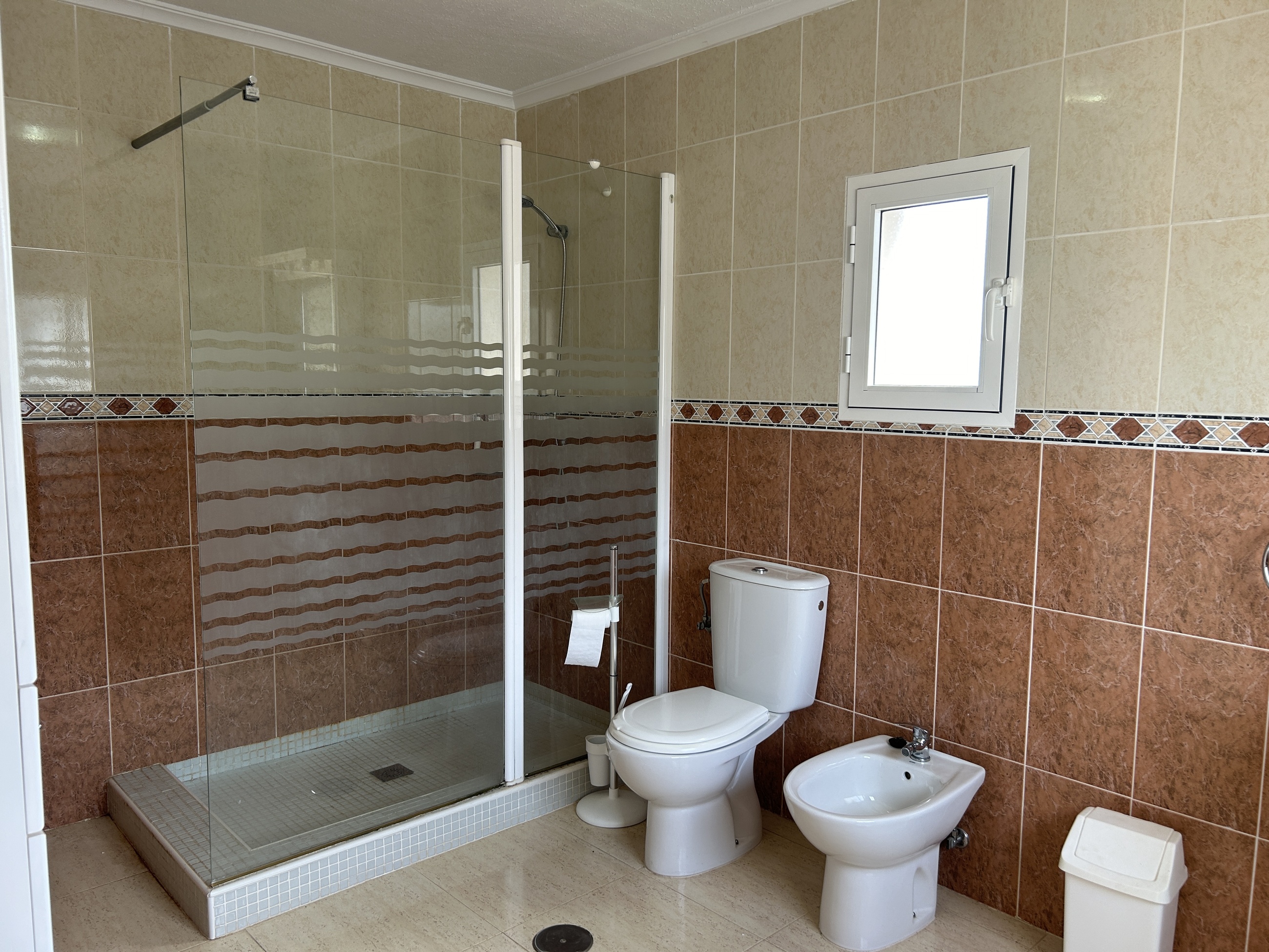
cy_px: 476
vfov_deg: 53.1
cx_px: 634
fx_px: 953
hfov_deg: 67.3
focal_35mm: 26
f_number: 1.5
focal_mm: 5.7
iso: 32
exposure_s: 1/100
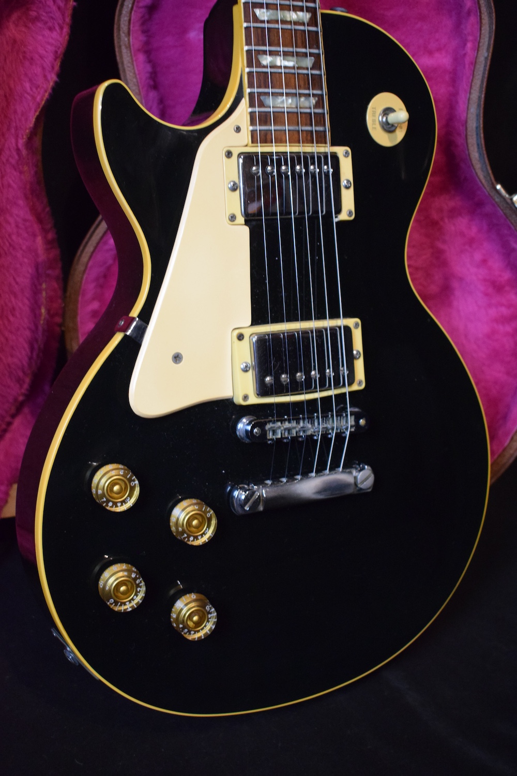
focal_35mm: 46
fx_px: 1002
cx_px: 258
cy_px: 388
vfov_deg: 42.3
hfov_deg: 28.9
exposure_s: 1/60
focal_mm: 31
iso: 2800
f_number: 4.2
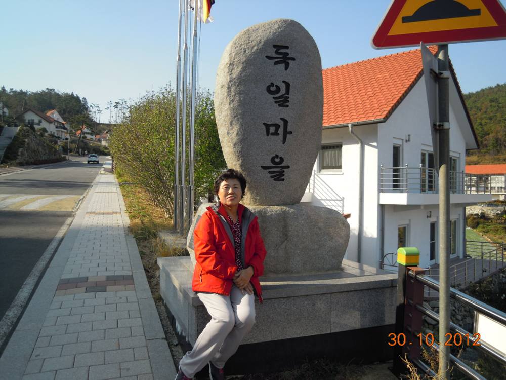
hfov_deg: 63.4
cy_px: 190
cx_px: 253
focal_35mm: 28
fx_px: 409
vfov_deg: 49.7
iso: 100
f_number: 2.7
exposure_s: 1/800
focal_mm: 5
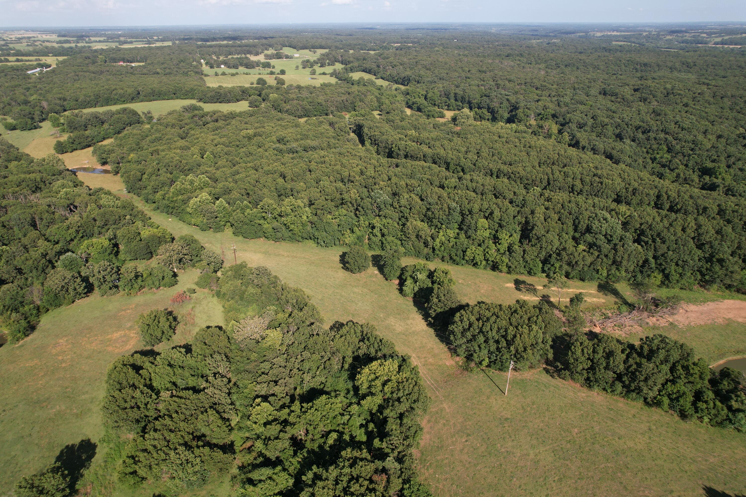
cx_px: 373
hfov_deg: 78.6
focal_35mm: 22
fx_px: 456
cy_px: 248
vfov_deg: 57.2
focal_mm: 8.38
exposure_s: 1/160
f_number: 2.8
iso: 100
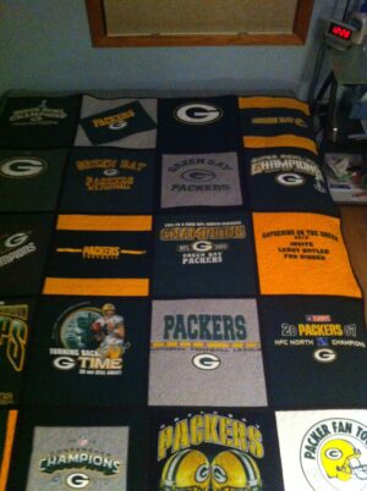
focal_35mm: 35
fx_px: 496
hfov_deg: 40.6
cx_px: 184
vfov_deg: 52.7
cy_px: 246
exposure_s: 1/15
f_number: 2.8
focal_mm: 3.85
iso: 1000
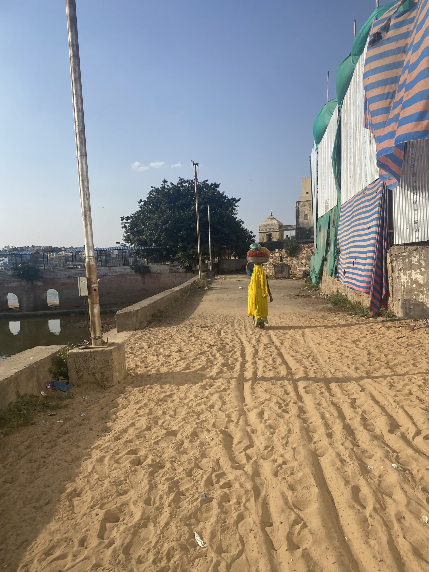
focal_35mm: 26
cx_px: 214
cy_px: 286
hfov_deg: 53.1
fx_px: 430
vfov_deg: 67.3
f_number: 1.8
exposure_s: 1/3984
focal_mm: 4.25
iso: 32
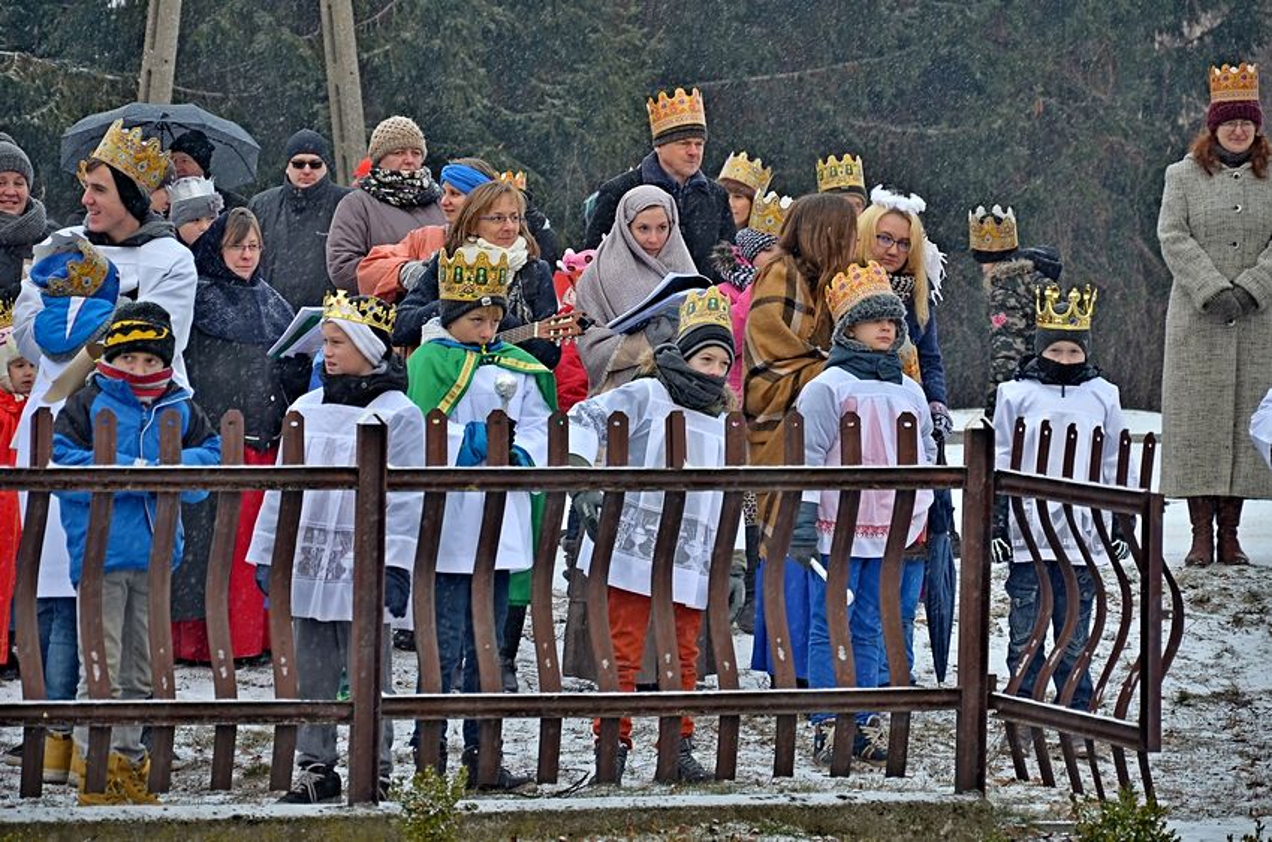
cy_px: 421
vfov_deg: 9.3
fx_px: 5183
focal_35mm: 147
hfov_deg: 14.0
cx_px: 636
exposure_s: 1/160
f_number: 5.6
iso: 200
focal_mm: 98
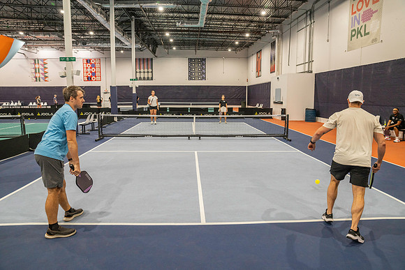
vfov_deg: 53.2
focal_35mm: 24
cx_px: 202
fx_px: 270
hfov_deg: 73.7
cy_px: 135
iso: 2000
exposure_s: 1/200
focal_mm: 24
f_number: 4.5
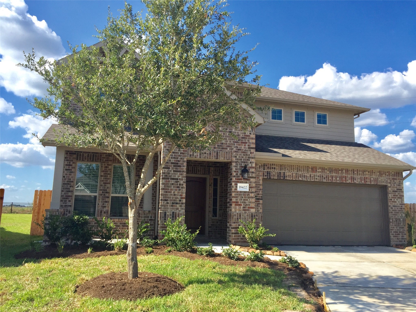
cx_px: 208
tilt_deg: +9.6
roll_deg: -1.3
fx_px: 349
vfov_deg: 48.2
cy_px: 156
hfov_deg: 61.7
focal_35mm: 29
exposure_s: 1/1464
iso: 32
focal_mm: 4.15
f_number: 2.2
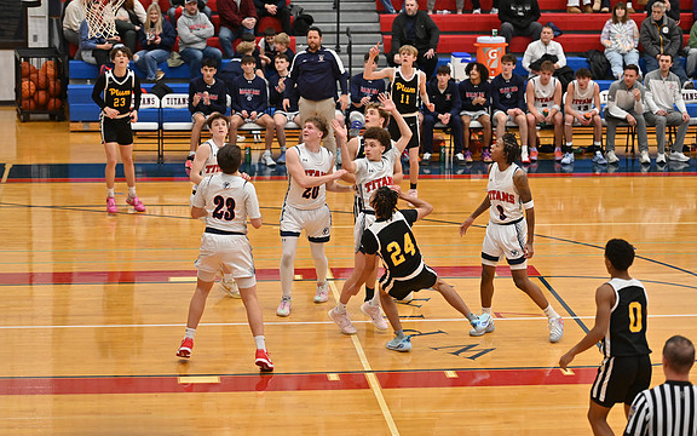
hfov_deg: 17.5
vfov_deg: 11.0
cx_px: 347
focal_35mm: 119
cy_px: 216
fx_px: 2260
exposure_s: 1/800
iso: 3600
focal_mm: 116
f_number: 4
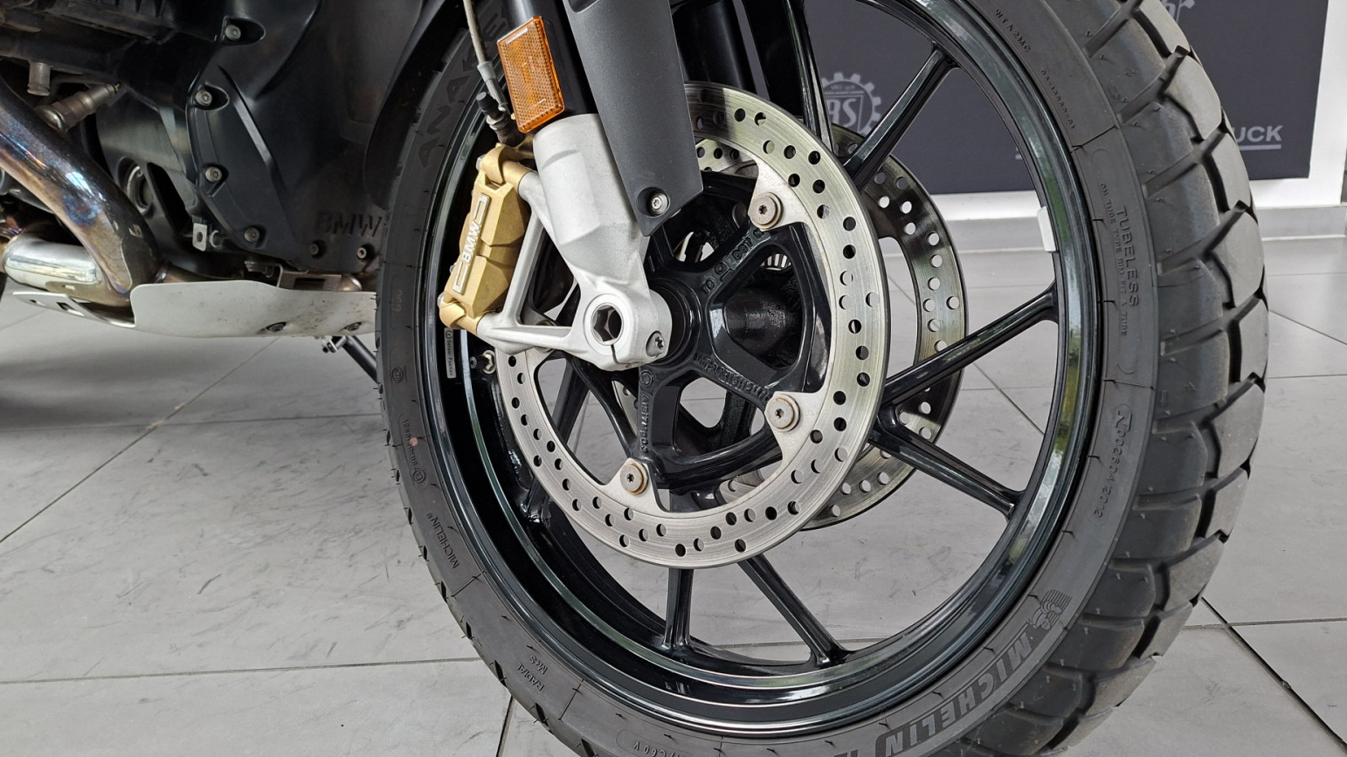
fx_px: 929
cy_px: 293
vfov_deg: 44.1
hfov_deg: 71.9
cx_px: 681
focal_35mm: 26
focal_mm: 5.54
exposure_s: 1/120
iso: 250
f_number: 1.8
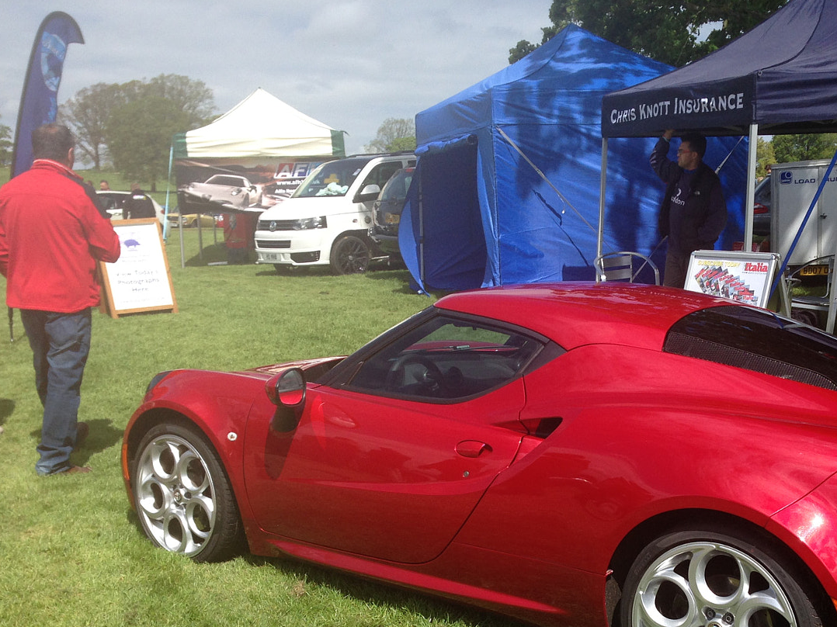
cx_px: 541
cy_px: 461
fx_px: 1185
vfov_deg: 29.3
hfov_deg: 38.6
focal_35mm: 49
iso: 50
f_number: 2.4
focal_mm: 4.12
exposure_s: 1/1427
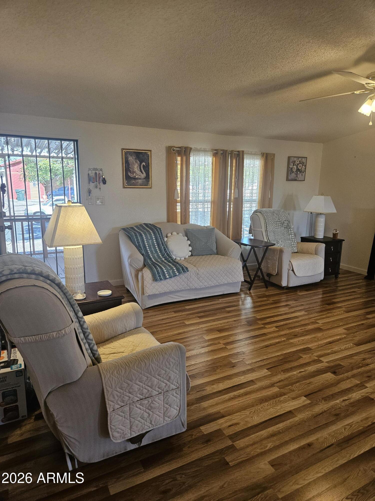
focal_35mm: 23
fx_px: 332
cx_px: 188
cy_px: 250
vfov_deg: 73.9
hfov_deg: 58.9
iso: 200
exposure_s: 1/120
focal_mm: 5.4
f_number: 1.8
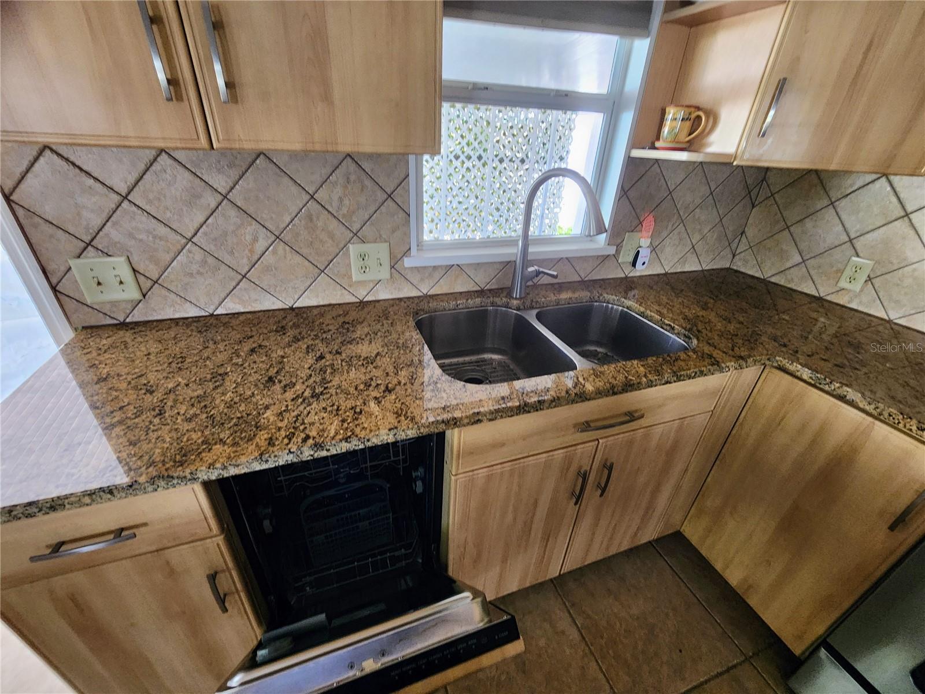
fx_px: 347
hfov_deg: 106.2
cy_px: 347
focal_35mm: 13
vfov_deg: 89.9
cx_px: 462
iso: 320
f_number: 2.2
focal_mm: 2.2
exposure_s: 1/40
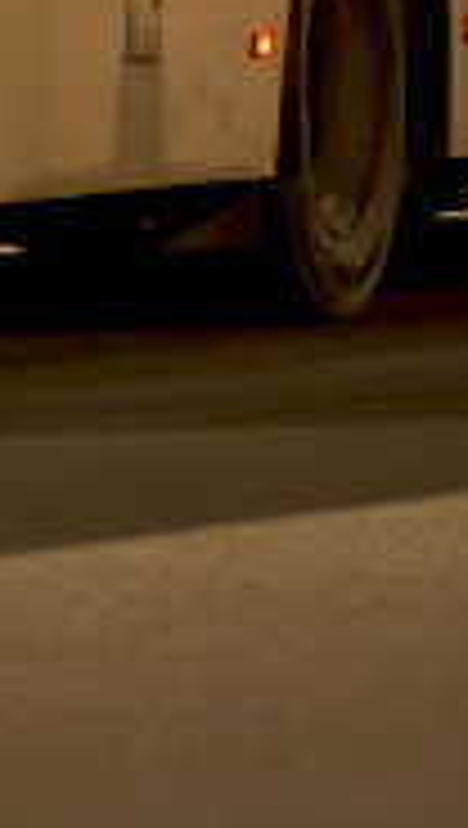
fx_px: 20244
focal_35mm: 921
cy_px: -742
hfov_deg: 1.3
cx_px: -693
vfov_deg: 2.3
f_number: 2.8
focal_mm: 135
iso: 640
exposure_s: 1/200
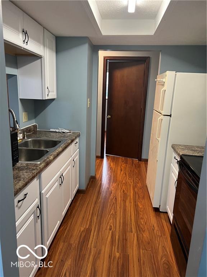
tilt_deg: -11.3
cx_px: 104
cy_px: 138
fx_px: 207
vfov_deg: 67.3
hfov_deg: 53.1
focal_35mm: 26
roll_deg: -2.2
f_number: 1.5
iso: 160
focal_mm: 5.7
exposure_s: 1/60
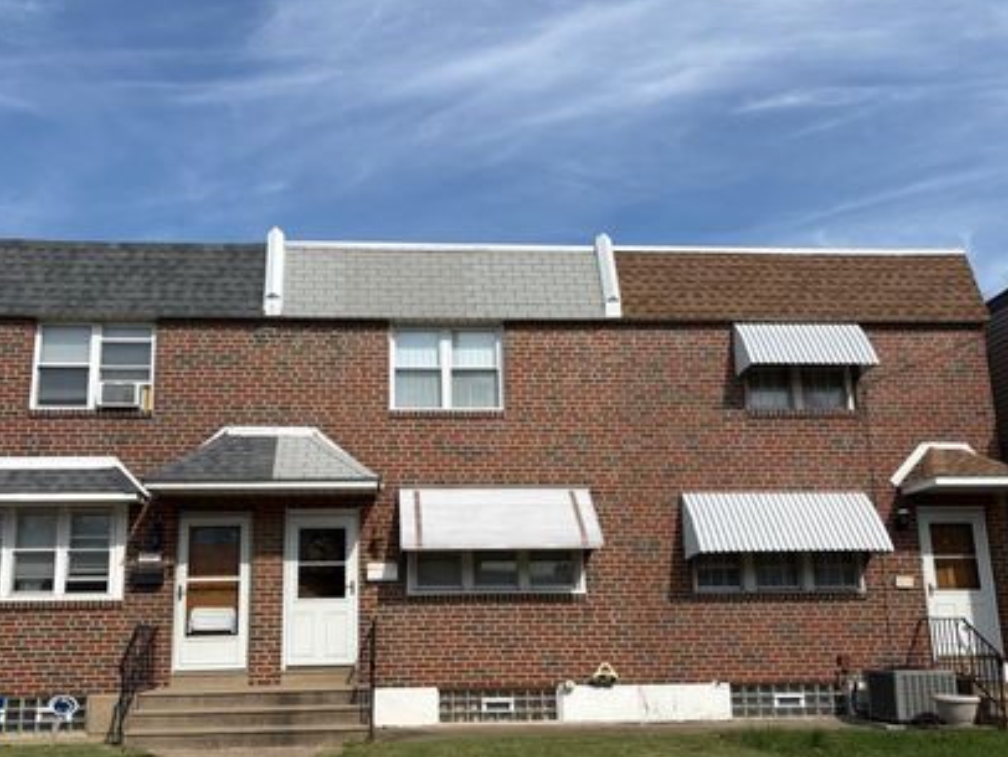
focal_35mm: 32
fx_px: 932
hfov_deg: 56.6
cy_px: 453
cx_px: 447
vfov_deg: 44.0
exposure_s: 1/4950
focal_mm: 5.96
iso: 50
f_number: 1.6
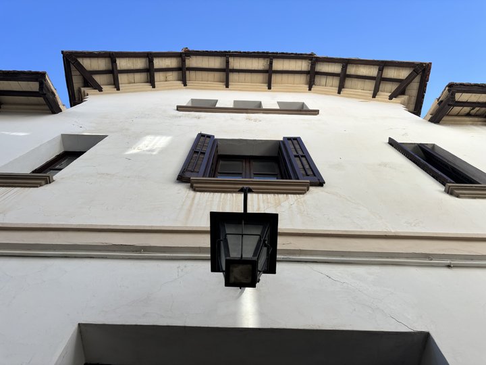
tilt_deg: +67.6
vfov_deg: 53.1
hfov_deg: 67.3
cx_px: 243
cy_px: 182
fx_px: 365
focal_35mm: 26
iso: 50
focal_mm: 5.96
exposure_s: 1/1721
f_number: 1.6
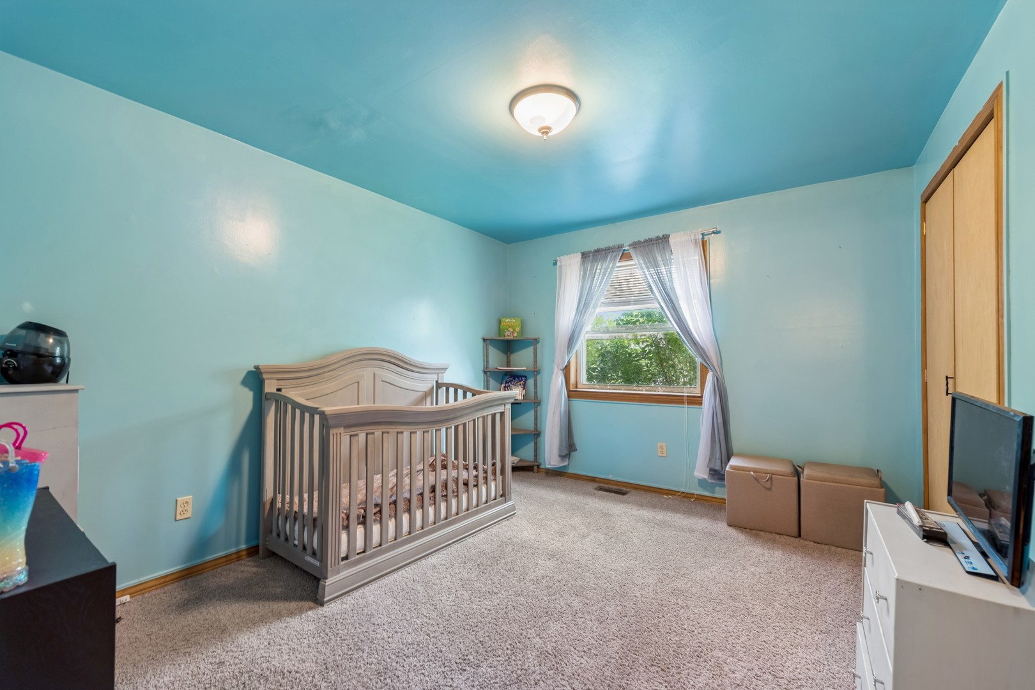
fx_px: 402
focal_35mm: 14
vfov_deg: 81.2
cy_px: 345
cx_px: 518
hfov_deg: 104.3
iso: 200
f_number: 8
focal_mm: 14
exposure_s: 1/1.25
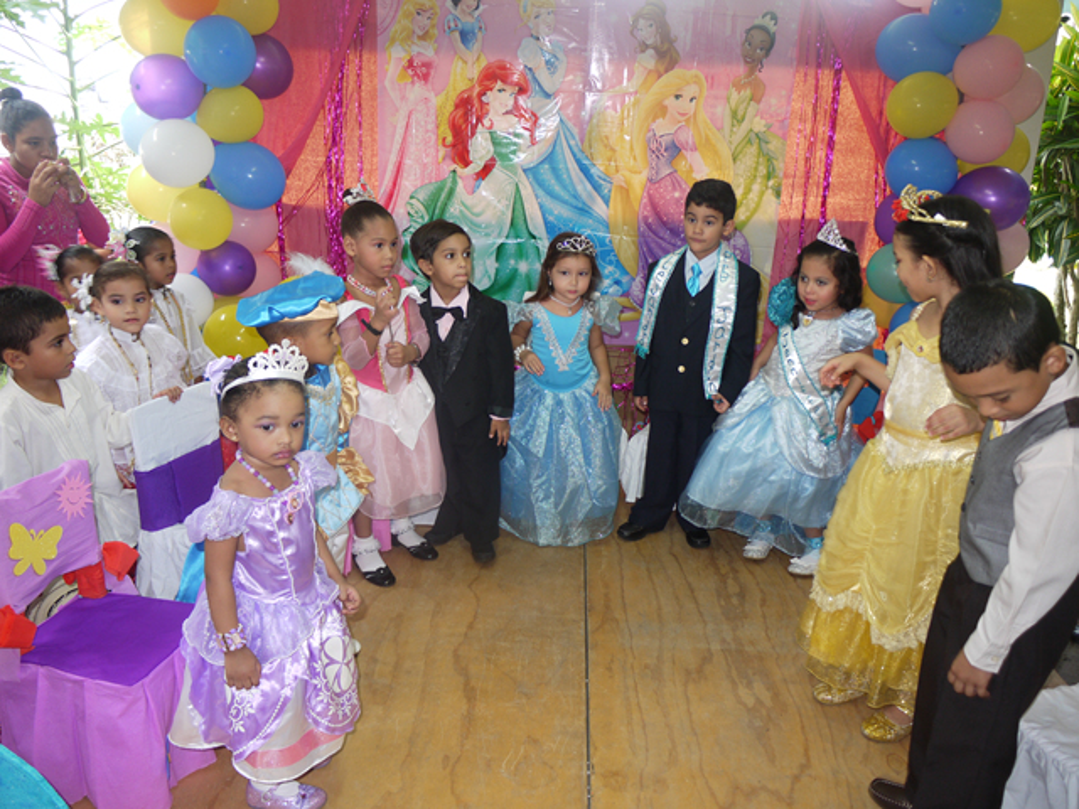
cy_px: 404
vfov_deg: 49.7
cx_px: 540
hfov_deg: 63.4
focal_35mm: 28
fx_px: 873
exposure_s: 1/30
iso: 160
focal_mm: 14
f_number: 3.5
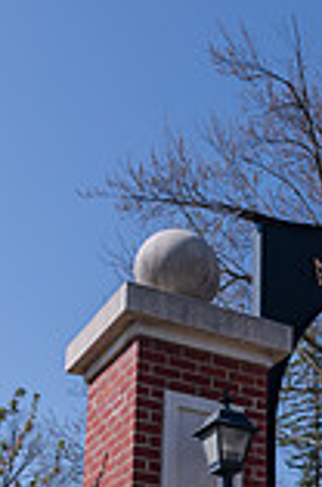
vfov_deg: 26.6
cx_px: 387
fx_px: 930
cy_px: 555
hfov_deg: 18.6
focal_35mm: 69
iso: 160
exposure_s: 1/320
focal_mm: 24
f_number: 9
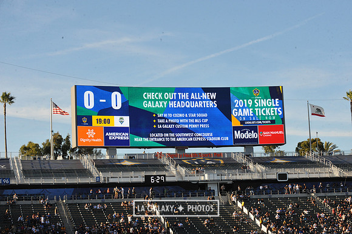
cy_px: 117
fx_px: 840
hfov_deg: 23.7
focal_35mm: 86
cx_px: 176
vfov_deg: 15.9
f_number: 16
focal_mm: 86
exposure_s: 1/1000
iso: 1600
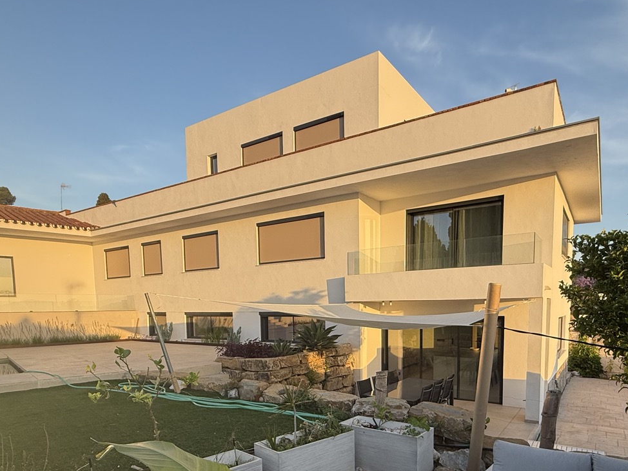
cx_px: 335
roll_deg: +0.8
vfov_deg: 56.3
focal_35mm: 23
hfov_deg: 73.8
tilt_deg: -5.3
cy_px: 346
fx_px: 417
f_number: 2.2
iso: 50
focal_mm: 2.22
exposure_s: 1/458
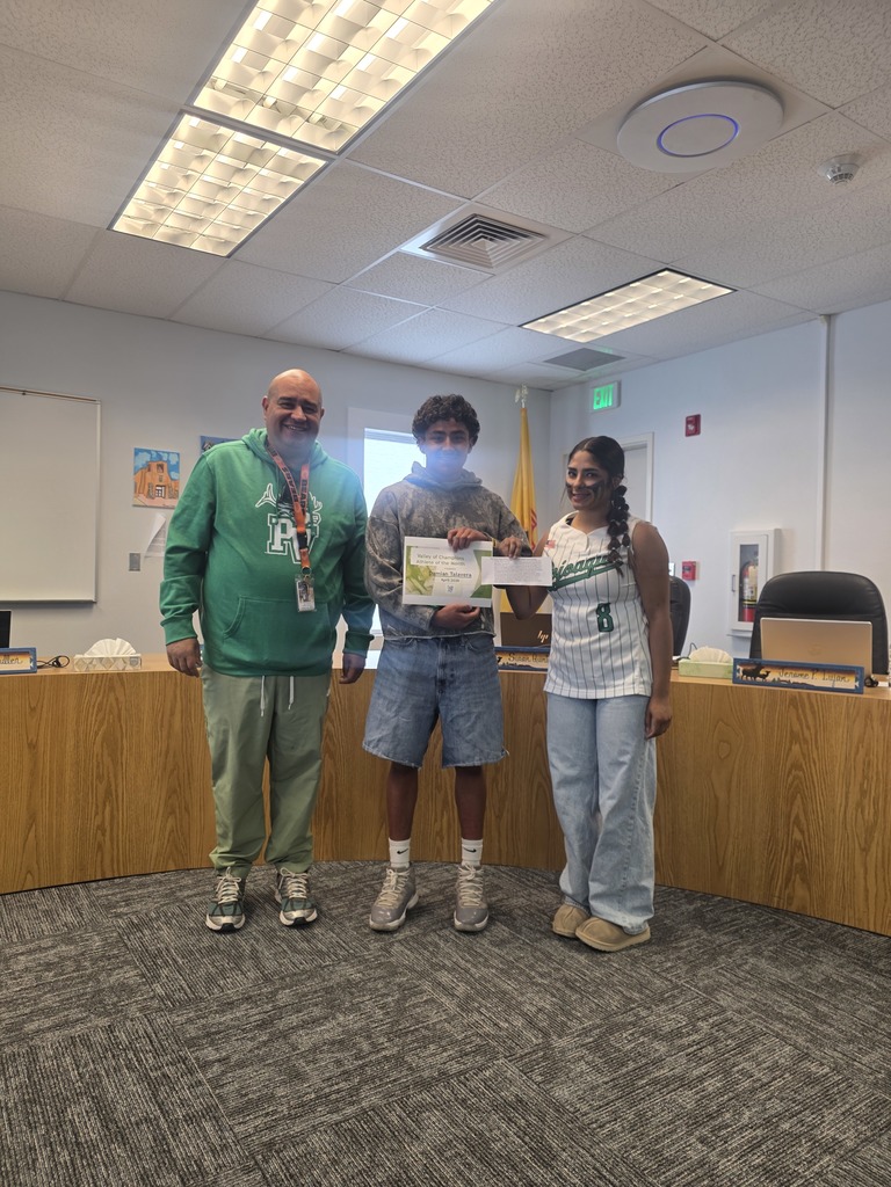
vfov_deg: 73.9
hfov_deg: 58.9
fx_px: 789
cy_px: 594
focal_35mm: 23
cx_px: 446
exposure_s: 1/61
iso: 50
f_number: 1.7
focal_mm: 6.3
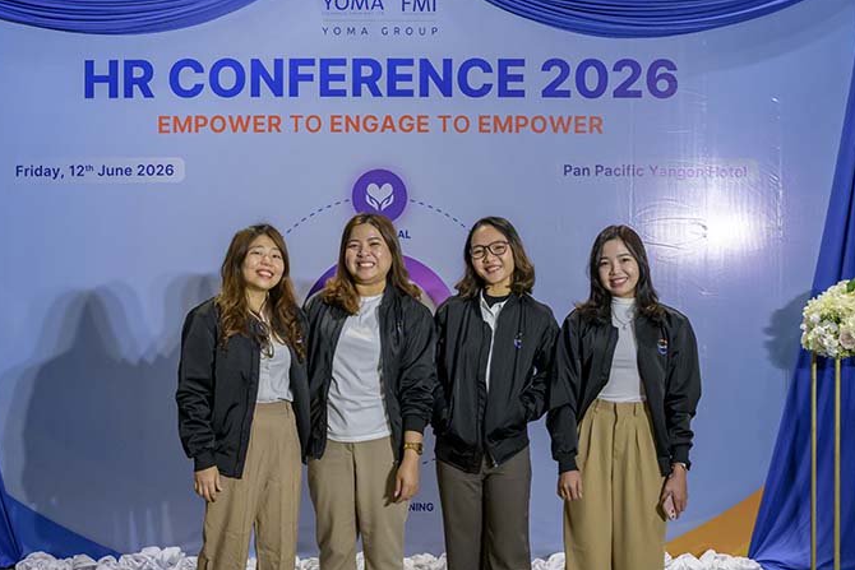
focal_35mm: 43
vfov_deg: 31.2
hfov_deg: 45.4
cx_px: 412
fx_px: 1021
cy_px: 318
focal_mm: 30
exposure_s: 1/200
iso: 2800
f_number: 5.6
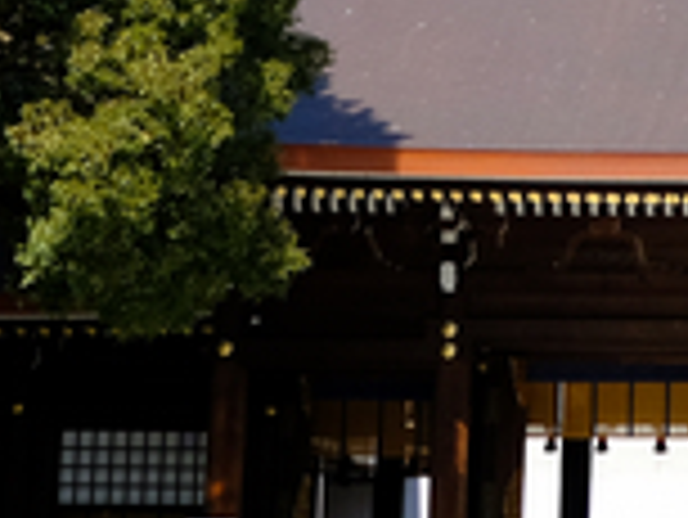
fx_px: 4376
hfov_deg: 8.8
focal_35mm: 220
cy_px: -619
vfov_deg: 6.5
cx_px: 953
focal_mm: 23
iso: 250
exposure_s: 1/3000
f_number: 2.8
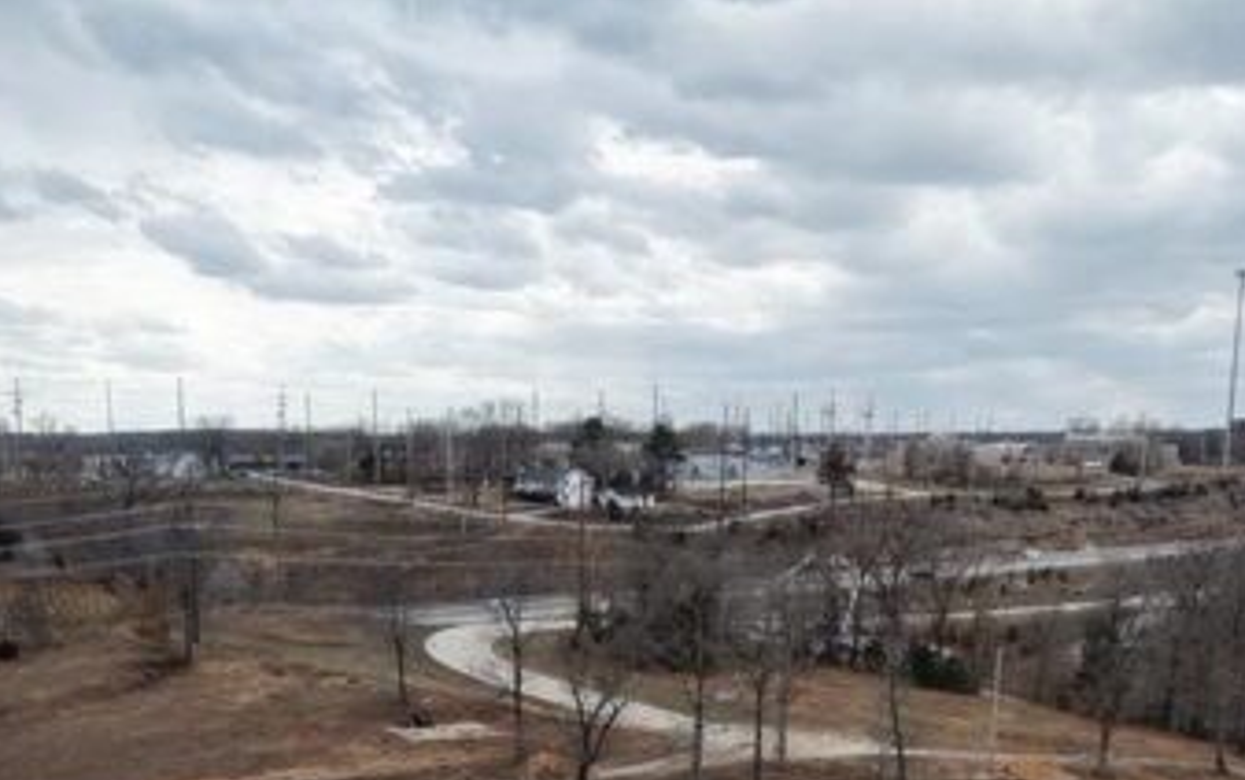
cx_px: 554
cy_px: 998
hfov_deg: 35.1
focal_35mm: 58
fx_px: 1969
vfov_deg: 20.5
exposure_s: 1/1000
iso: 100
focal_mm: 8.67
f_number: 1.8
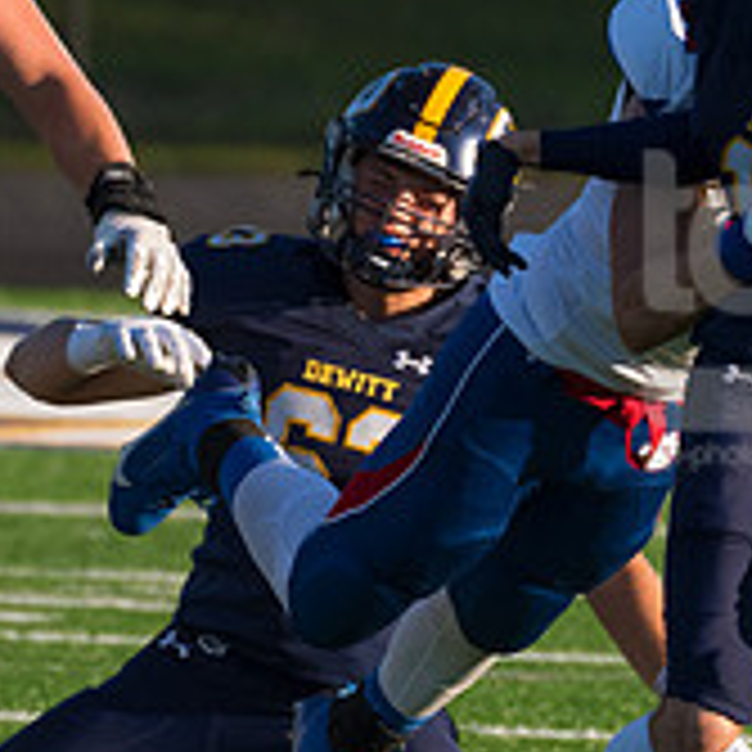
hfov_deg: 1.2
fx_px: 34876
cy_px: 311
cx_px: 779
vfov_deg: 1.2
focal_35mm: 1419
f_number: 5.6
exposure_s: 1/2000
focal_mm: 320
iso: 640
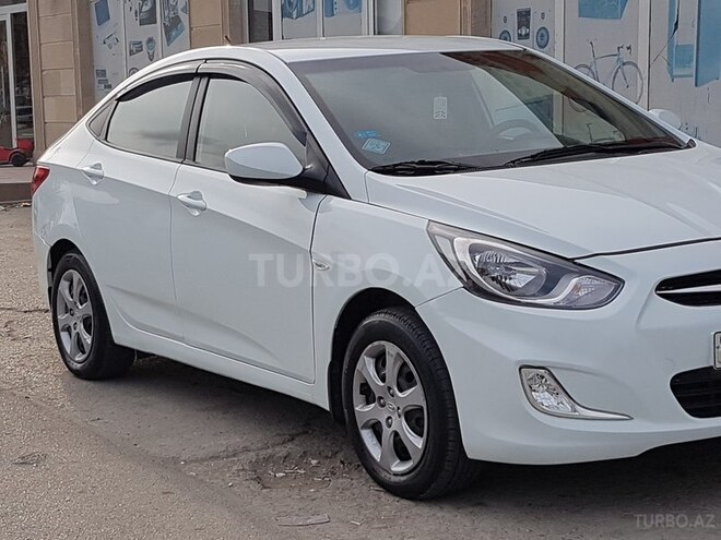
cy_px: 270
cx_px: 360
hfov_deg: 67.3
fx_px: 542
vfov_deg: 53.1
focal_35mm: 26
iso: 50
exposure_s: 1/2312
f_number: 1.7
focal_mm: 4.2
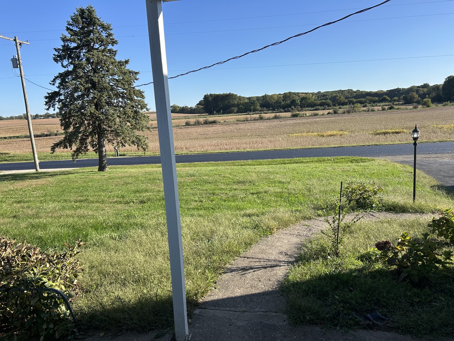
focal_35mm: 26
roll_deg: +4.0
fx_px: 341
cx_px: 227
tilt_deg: -10.7
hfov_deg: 67.3
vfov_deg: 53.1
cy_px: 170
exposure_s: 1/2165
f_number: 1.5
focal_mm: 5.7
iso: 50
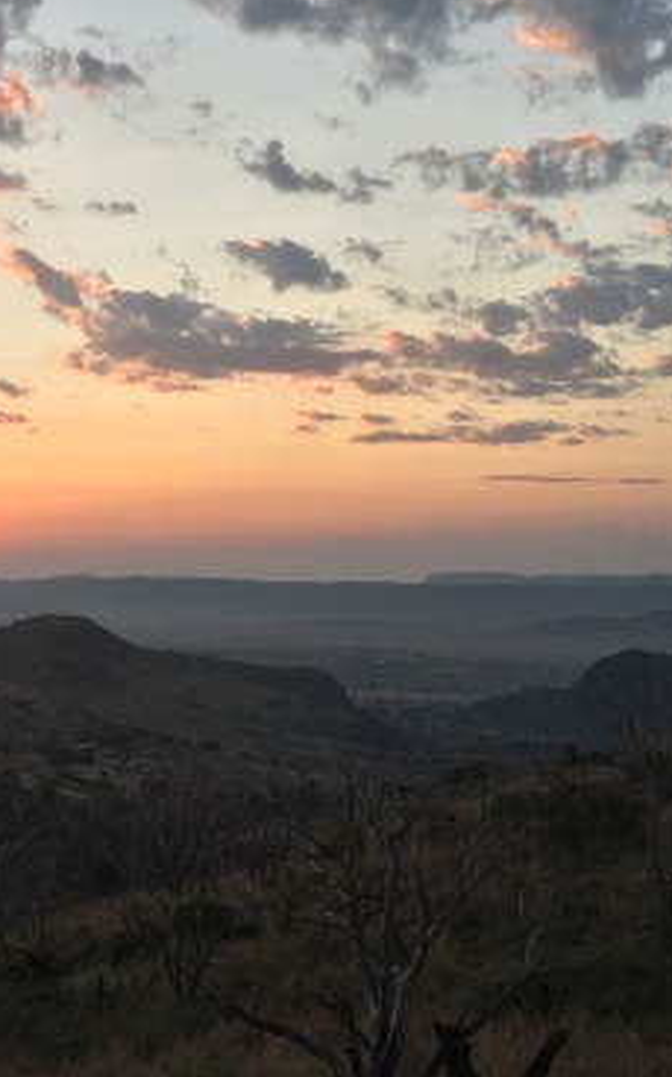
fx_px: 1966
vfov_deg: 30.4
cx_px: -109
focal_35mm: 67
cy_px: 716
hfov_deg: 18.5
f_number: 2.2
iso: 25
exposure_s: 1/191
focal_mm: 4.15
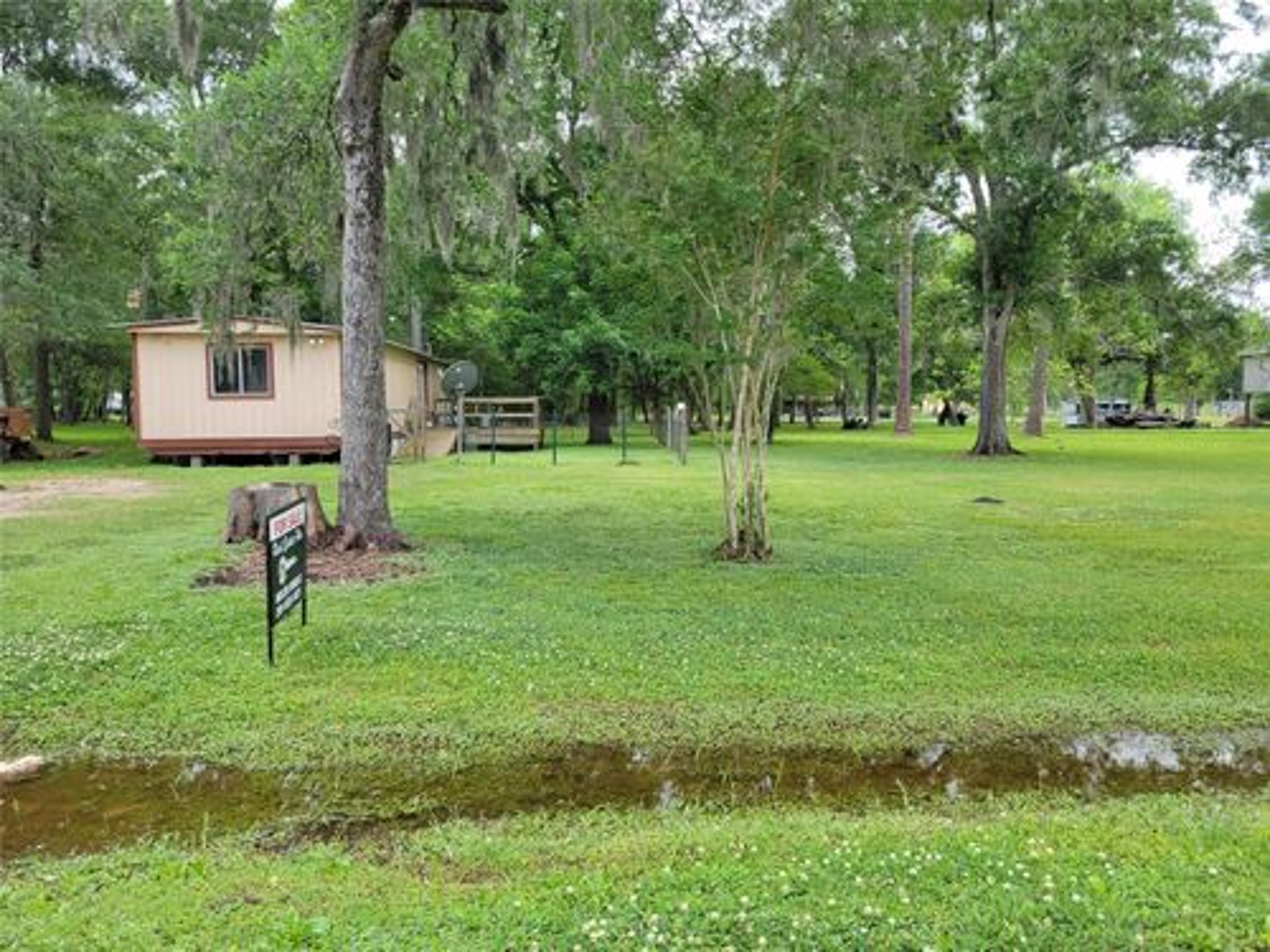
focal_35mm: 26
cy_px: 476
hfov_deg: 67.3
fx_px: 954
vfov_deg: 53.1
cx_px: 635
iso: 40
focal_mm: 5.4
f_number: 1.8
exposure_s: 1/547
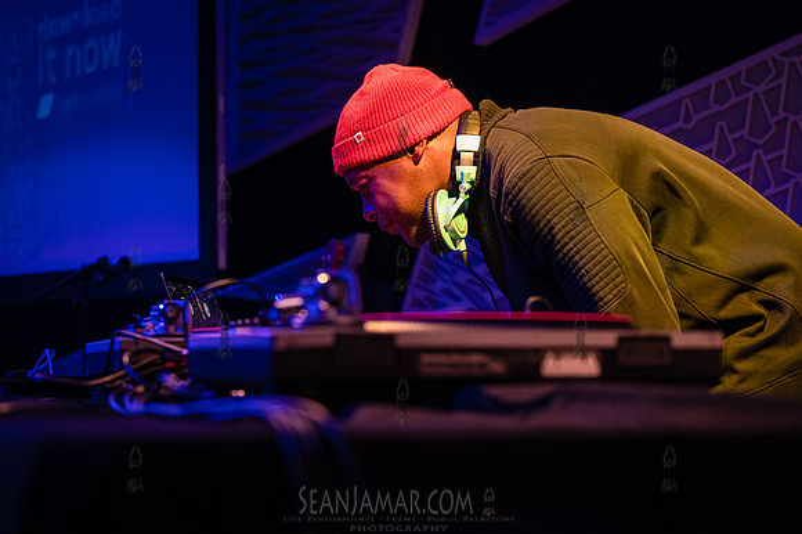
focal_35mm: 69
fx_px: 1536
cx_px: 401
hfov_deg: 29.3
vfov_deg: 19.7
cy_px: 267
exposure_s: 1/400
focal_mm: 69
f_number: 3.5
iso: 10000
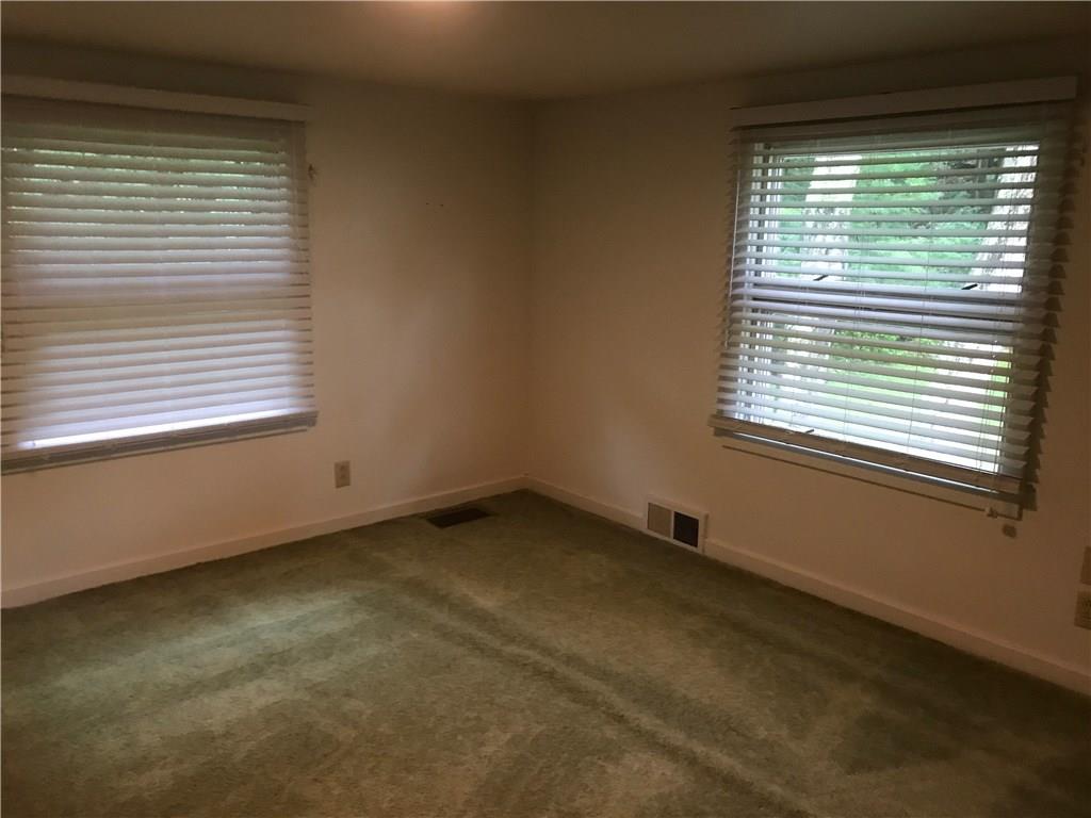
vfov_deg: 49.7
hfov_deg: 63.4
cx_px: 546
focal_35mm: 28
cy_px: 409
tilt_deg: -11.3
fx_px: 882
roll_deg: -2.2
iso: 100
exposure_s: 1/12
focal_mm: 3.99
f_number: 1.8
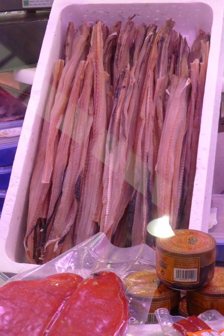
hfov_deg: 20.9
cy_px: 168
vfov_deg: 30.9
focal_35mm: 65
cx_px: 112
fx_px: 606
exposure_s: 1/80
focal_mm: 13.9
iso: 400
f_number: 2.9
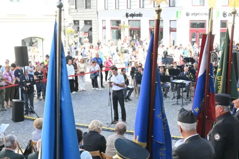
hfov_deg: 34.4
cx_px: 141
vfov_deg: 23.4
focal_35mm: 58
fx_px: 385
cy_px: 80
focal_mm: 48
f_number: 22
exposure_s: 1/60
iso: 1250
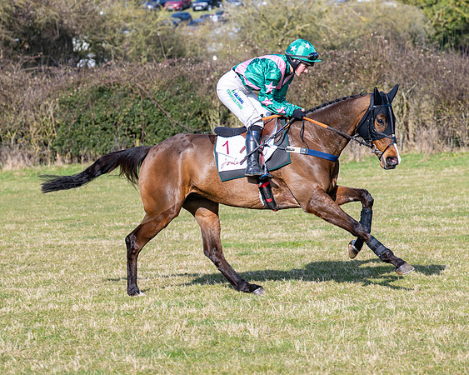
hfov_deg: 12.6
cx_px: 201
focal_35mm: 153
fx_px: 2117
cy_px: 178
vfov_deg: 10.1
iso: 100
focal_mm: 78
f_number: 2.8
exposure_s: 1/1600
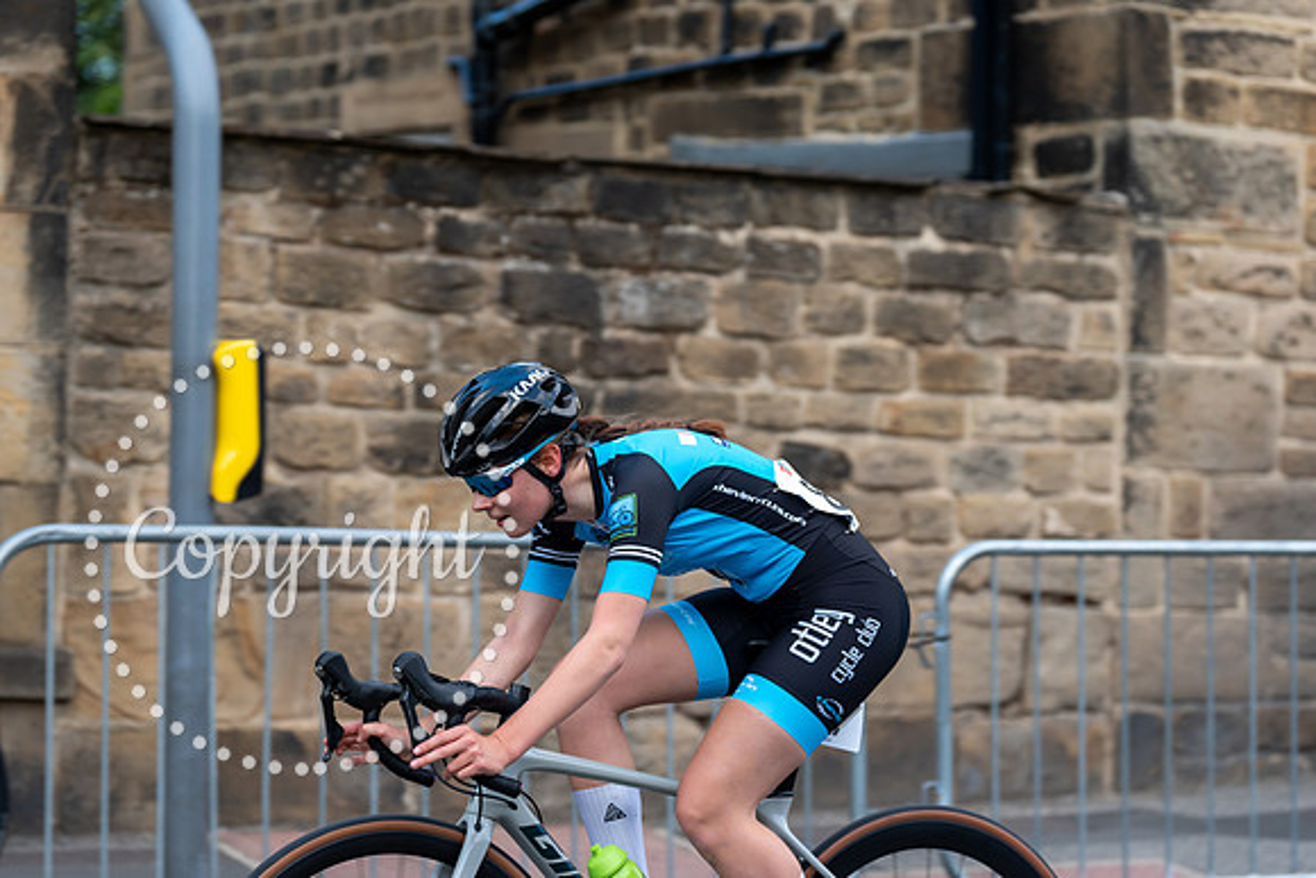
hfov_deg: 22.9
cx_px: 658
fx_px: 3254
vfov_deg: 15.4
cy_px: 439
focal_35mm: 89
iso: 640
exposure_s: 1/1000
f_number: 3.2
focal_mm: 89
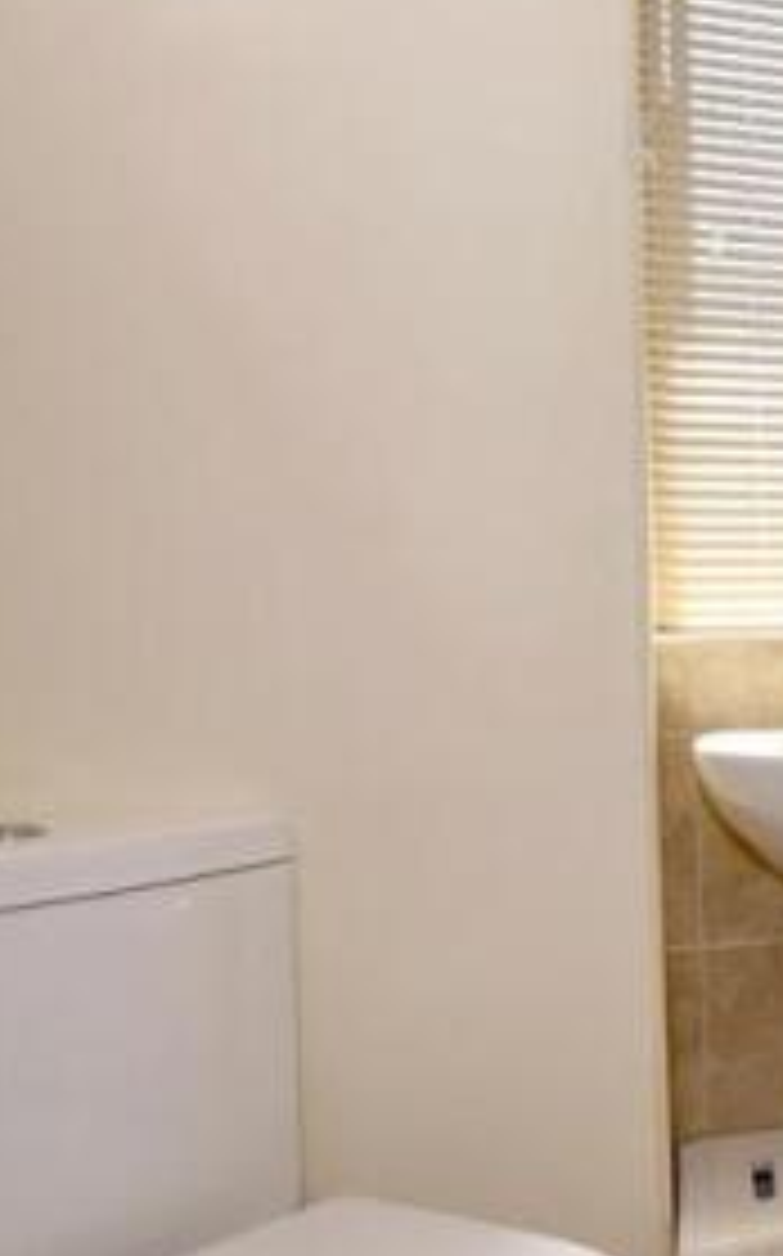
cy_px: 705
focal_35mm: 36
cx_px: 1386
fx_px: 1231
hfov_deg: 22.3
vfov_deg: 53.9
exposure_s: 1/200
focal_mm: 10
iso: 400
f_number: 11
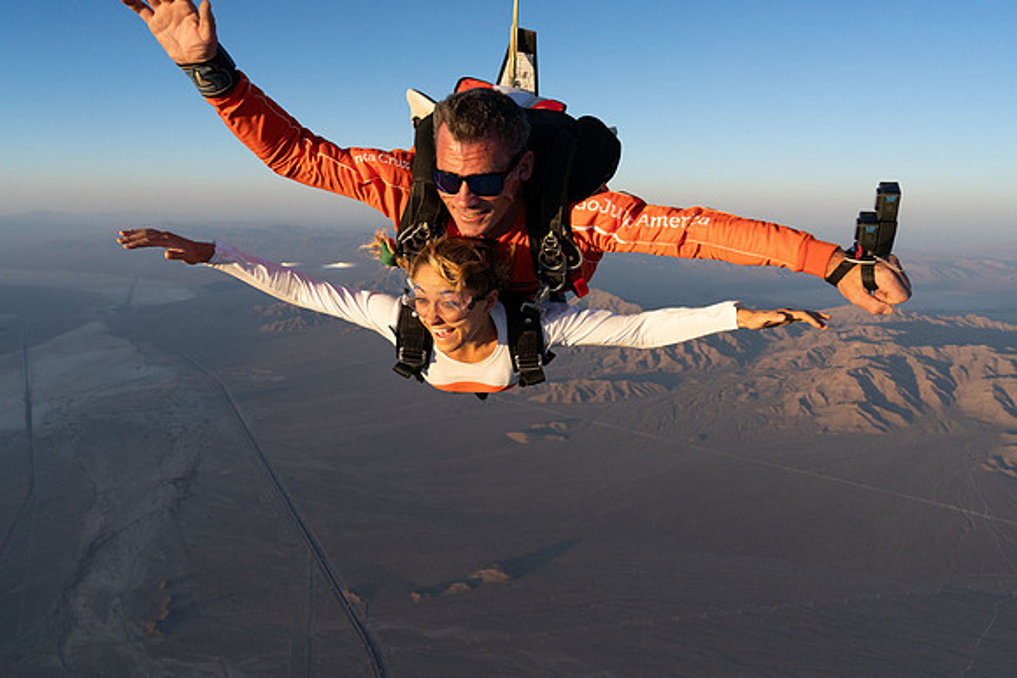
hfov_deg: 73.7
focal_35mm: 24
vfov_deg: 53.2
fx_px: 678
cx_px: 508
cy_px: 339
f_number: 6.3
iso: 1250
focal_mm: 24
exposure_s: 1/2000
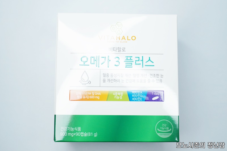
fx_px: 284
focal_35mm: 45
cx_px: 114
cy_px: 76
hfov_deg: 43.6
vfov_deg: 29.8
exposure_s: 1/250
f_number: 7.1
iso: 400
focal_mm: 30
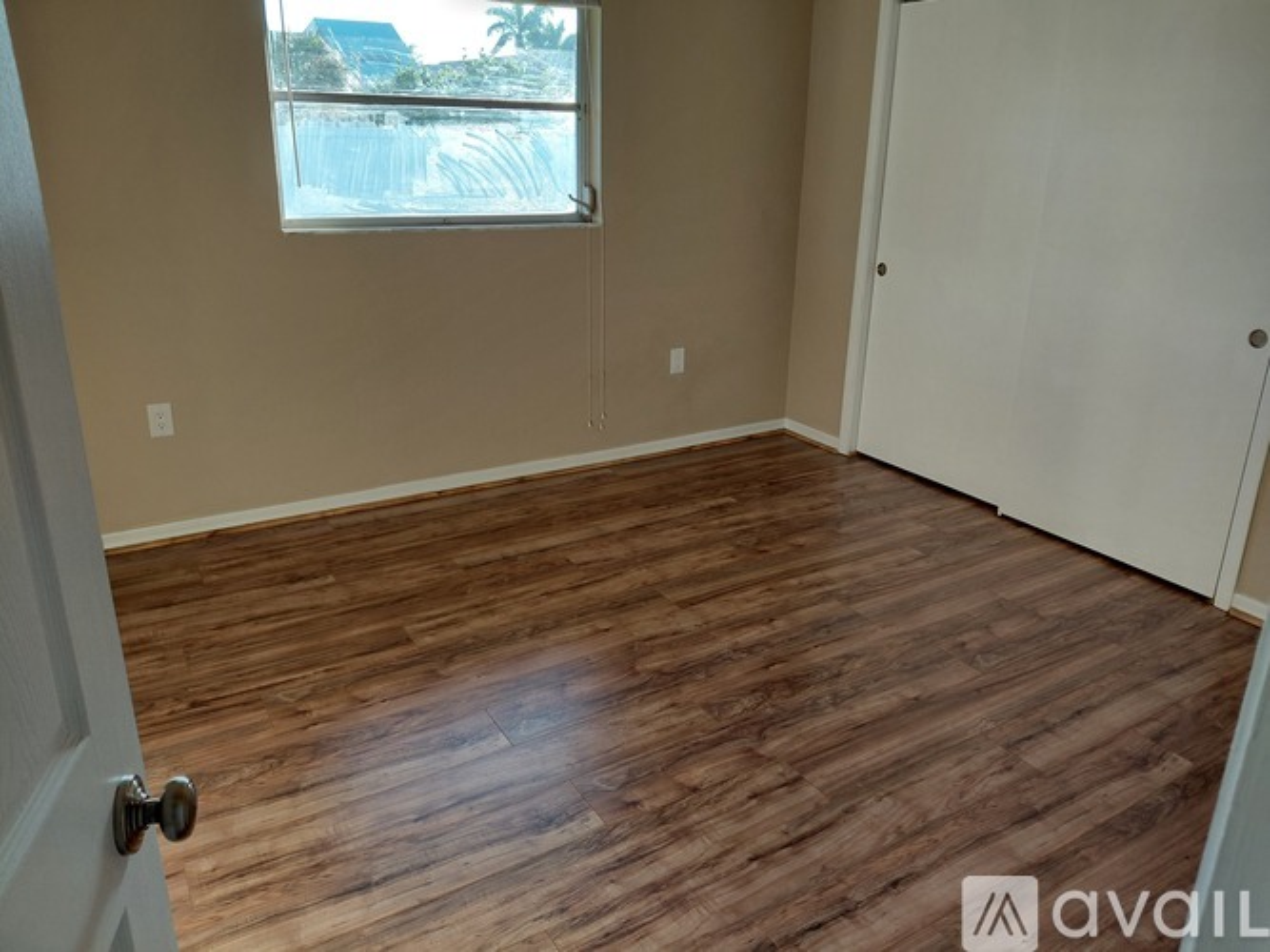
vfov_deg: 54.9
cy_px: 476
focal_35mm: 25
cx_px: 635
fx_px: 917
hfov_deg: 69.4
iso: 80
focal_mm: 4.69
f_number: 1.8
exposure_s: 1/120
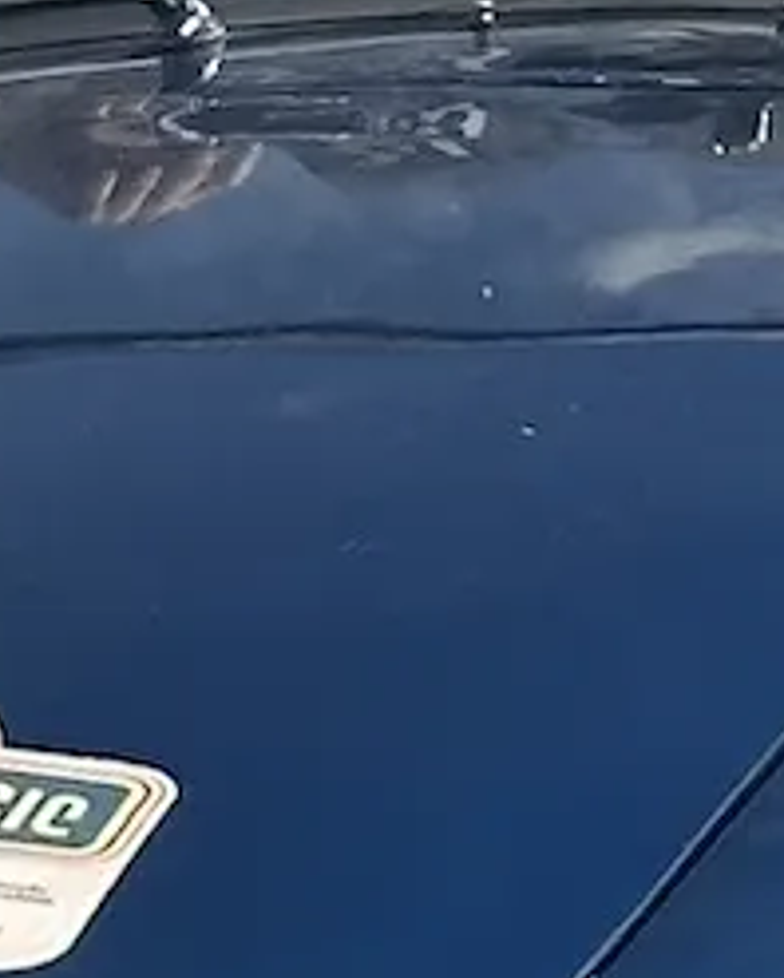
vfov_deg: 5.1
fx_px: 10979
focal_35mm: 379
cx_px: 186
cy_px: -424
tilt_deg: -4.6
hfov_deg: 4.1
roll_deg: +1.0
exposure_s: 1/4367
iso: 64
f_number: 1.78
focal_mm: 6.86
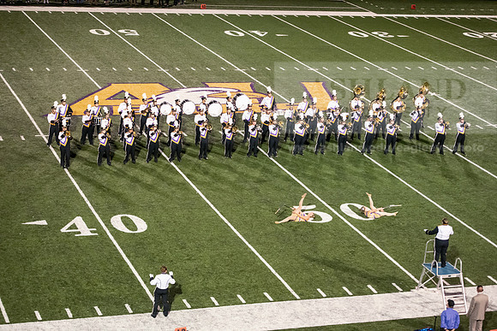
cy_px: 166
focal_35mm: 86
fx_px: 1187
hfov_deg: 23.6
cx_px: 248
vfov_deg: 15.9
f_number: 3.2
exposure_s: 1/500
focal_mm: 86
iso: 5000
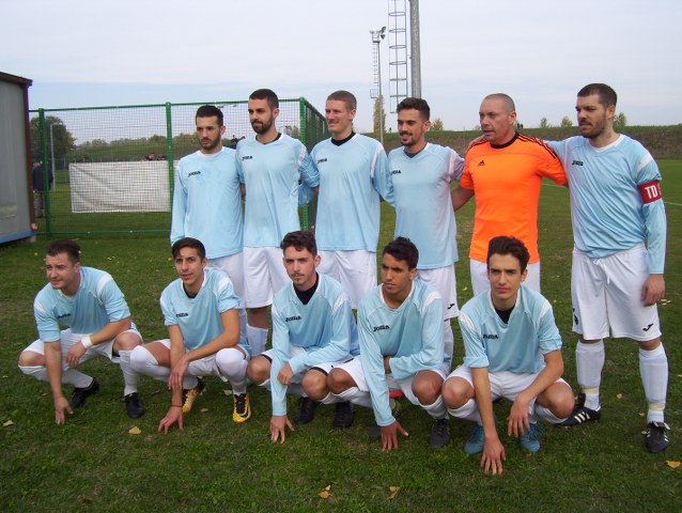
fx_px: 710
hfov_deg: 51.3
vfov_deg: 39.7
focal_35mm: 36
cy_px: 256
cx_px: 341
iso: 80
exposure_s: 1/400
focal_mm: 6
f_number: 4.8
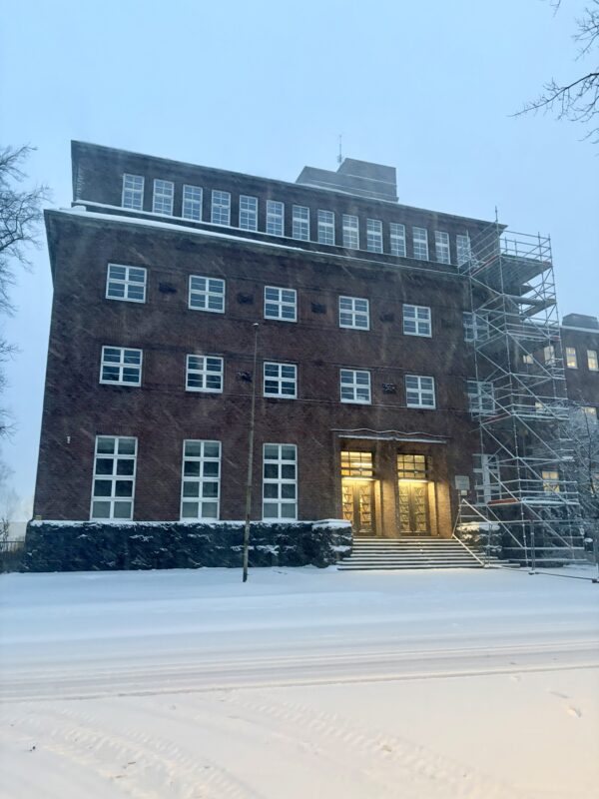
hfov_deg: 53.1
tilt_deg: +10.2
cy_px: 400
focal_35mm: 26
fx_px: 600
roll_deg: -2.2
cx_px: 300
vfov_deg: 67.3
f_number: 1.6
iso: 400
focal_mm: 5.96
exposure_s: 1/60
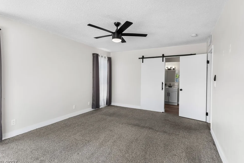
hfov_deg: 90.0
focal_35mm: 18
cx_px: 122
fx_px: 122
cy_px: 80
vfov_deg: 67.4
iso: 500
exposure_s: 1/30
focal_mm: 17
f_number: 8
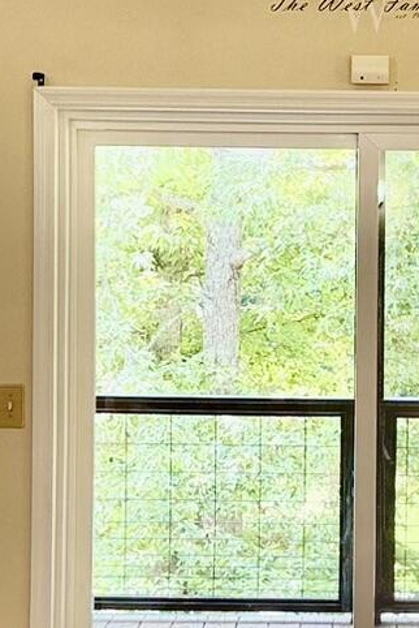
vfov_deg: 19.3
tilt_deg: -2.1
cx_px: 367
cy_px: 331
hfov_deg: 12.8
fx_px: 1848
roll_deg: +0.0
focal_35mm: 106
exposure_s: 1/170
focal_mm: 6.76
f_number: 1.78
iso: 125
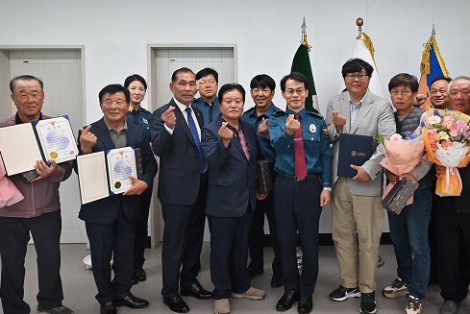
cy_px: 122
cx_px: 283
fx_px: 453
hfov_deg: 54.5
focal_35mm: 35
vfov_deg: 38.1
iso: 640
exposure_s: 1/125
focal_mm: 26.5
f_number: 4
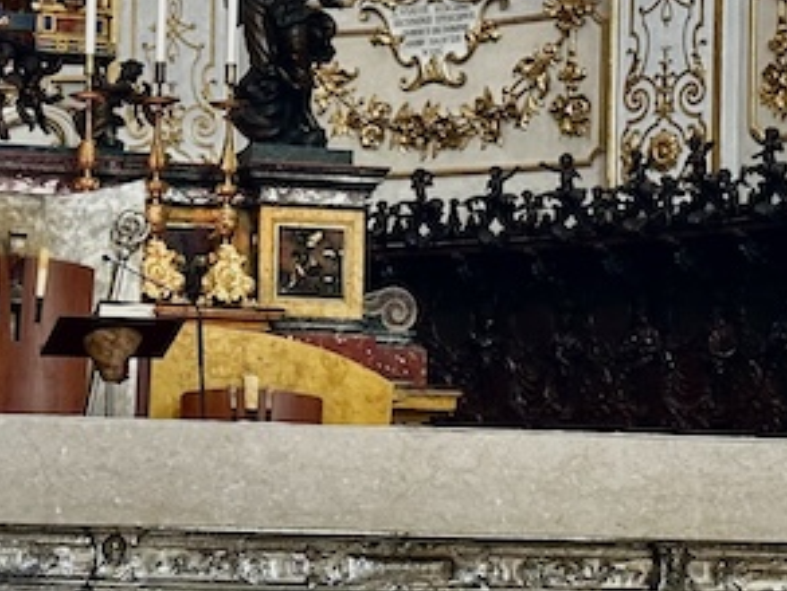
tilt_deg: +3.7
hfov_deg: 15.0
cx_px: 236
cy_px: 387
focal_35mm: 131
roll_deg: -1.1
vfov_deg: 11.3
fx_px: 2980
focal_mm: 6.86
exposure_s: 1/33
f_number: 1.78
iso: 320
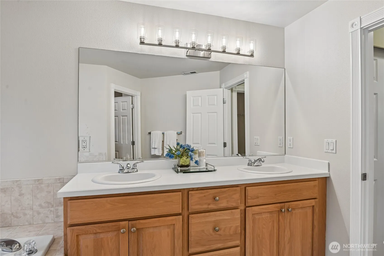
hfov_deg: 84.0
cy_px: 128
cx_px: 192
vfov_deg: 61.9
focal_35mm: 20
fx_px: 213
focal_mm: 20
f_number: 8
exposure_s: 1/80
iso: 400
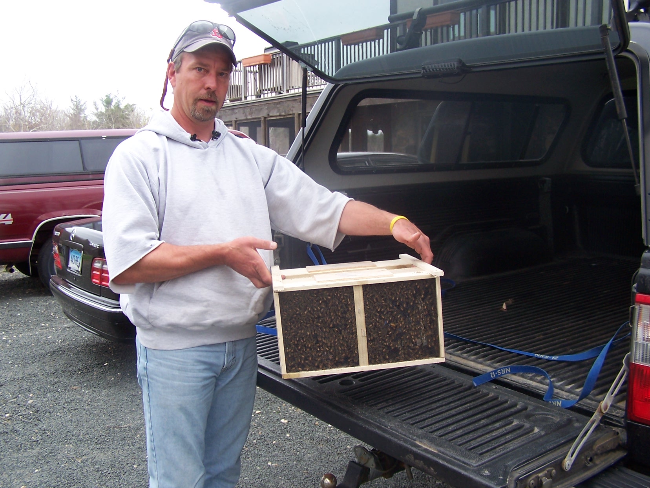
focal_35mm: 38
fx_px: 714
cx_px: 325
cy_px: 244
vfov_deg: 37.7
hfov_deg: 49.0
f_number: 2.8
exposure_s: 1/250
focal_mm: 6.3
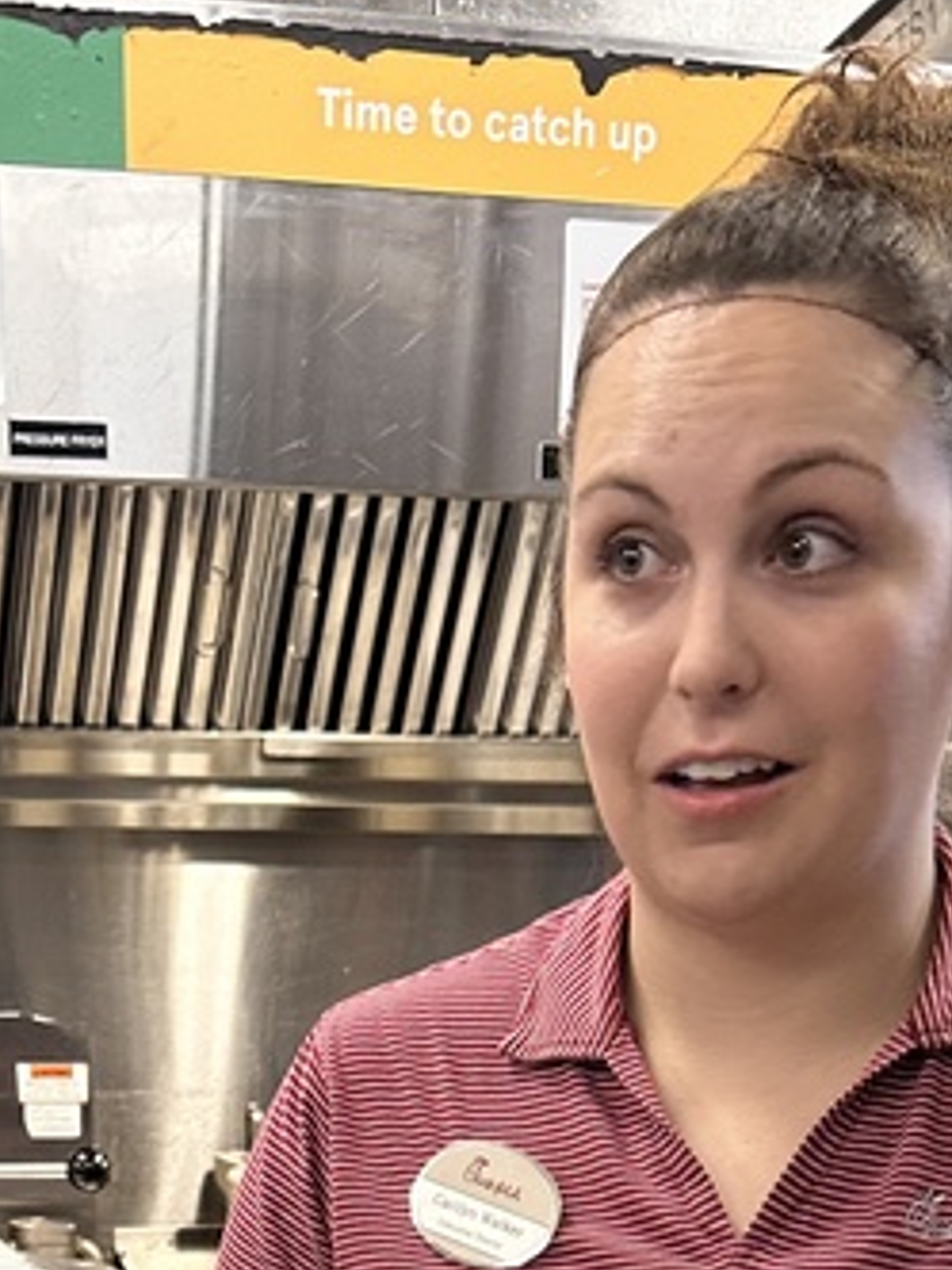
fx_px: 2714
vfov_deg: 22.3
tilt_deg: -19.6
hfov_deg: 19.8
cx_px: 291
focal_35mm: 74
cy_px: 1840
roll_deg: -0.9
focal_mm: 6.86
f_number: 1.78
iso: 200
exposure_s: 1/60
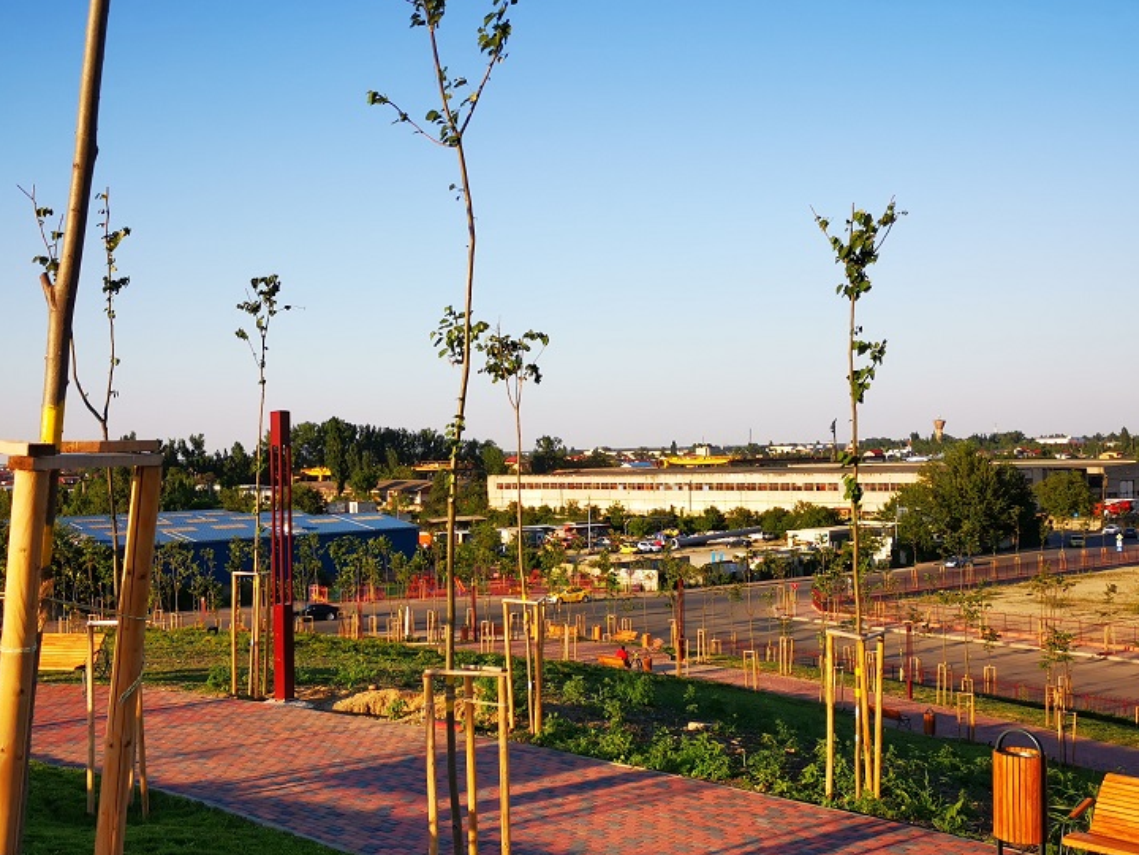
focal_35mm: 45
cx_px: 509
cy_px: 459
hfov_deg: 42.0
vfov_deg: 32.2
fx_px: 1481
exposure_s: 1/1028
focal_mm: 5.58
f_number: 1.8
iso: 50
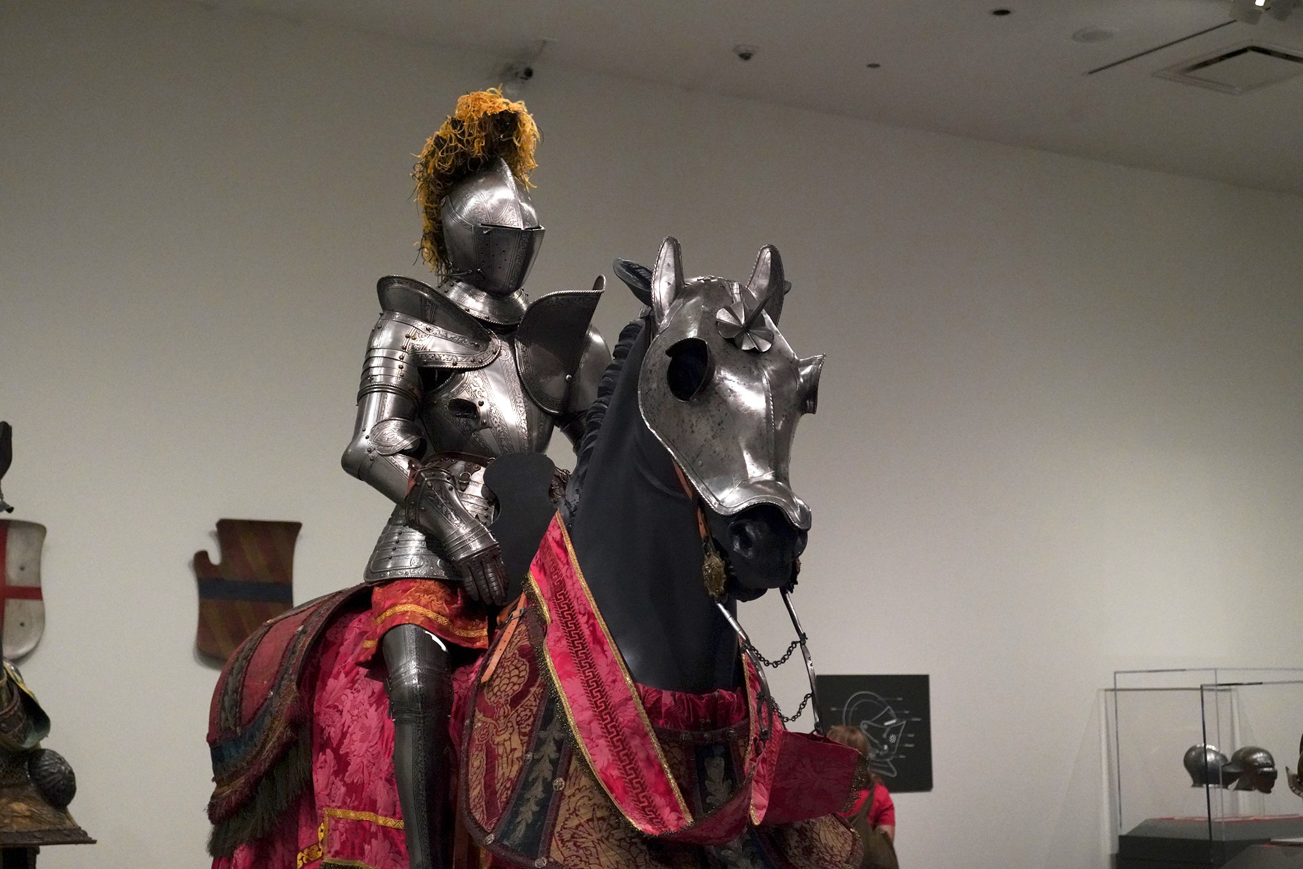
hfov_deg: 33.4
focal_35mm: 60
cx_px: 652
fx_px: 2172
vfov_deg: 22.6
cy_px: 434
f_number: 5.6
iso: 8000
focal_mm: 60
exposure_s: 1/100
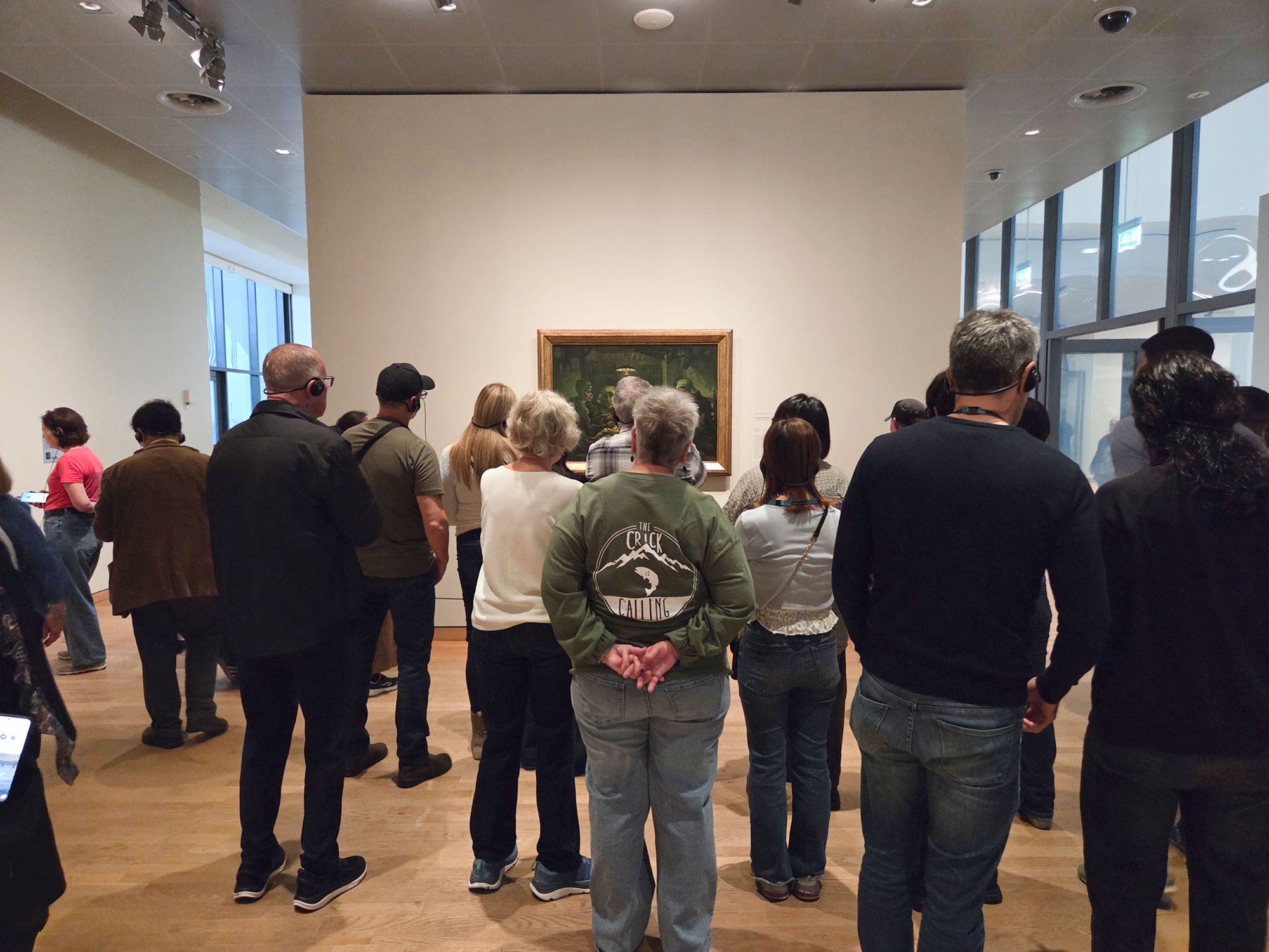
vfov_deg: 58.9
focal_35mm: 23
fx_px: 843
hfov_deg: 73.9
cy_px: 476
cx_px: 634
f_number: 1.8
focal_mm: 5.4
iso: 2000
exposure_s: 1/60
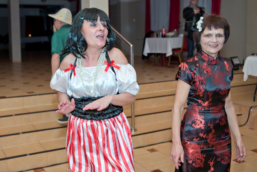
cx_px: 128
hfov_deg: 54.4
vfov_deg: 37.9
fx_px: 250
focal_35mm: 35
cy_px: 86
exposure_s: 1/320
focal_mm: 35
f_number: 3.5
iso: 320
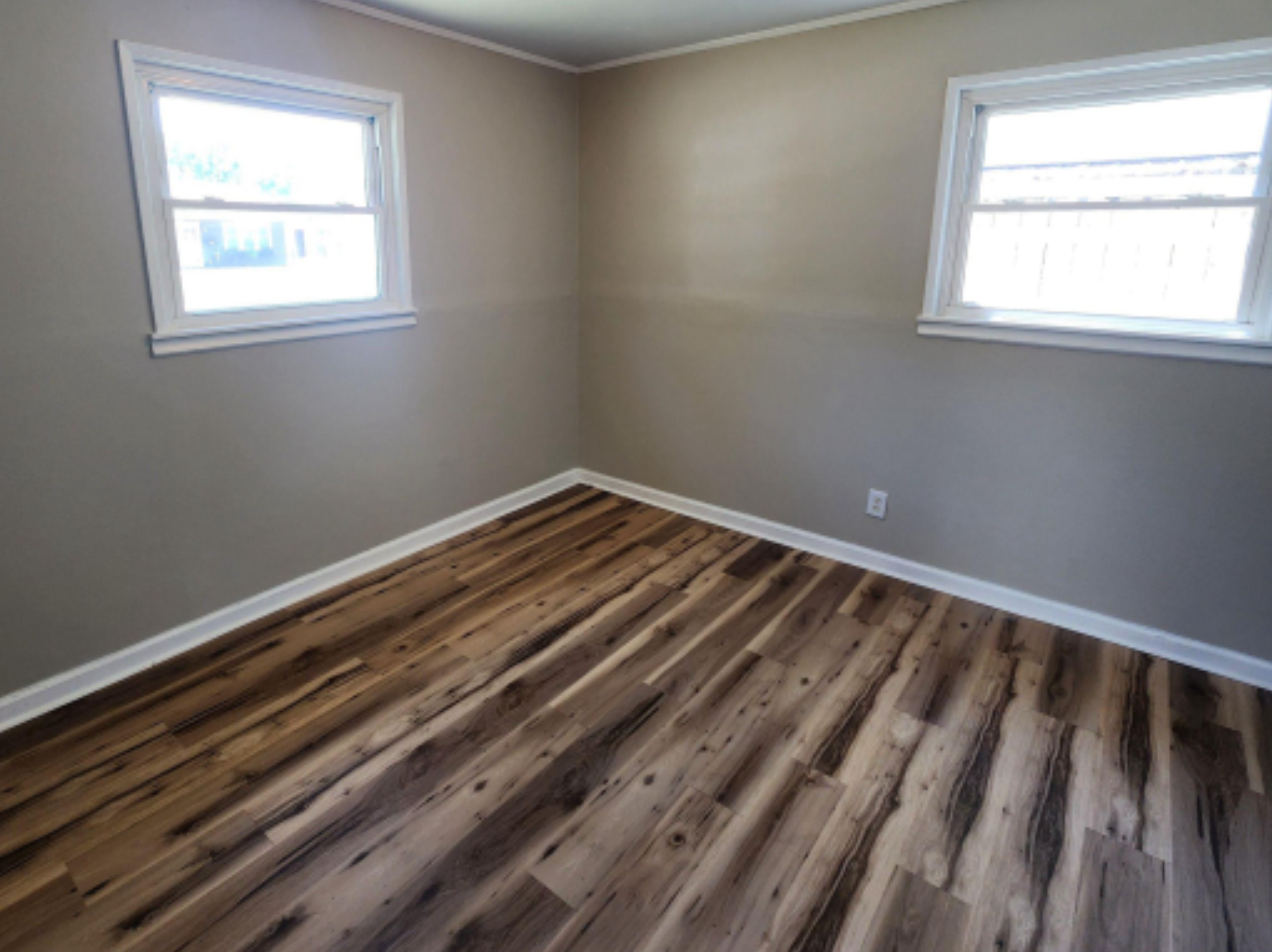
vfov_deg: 74.1
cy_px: 394
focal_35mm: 17
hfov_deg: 90.8
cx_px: 572
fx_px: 624
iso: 125
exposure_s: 1/60
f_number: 2.2
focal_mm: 2.2
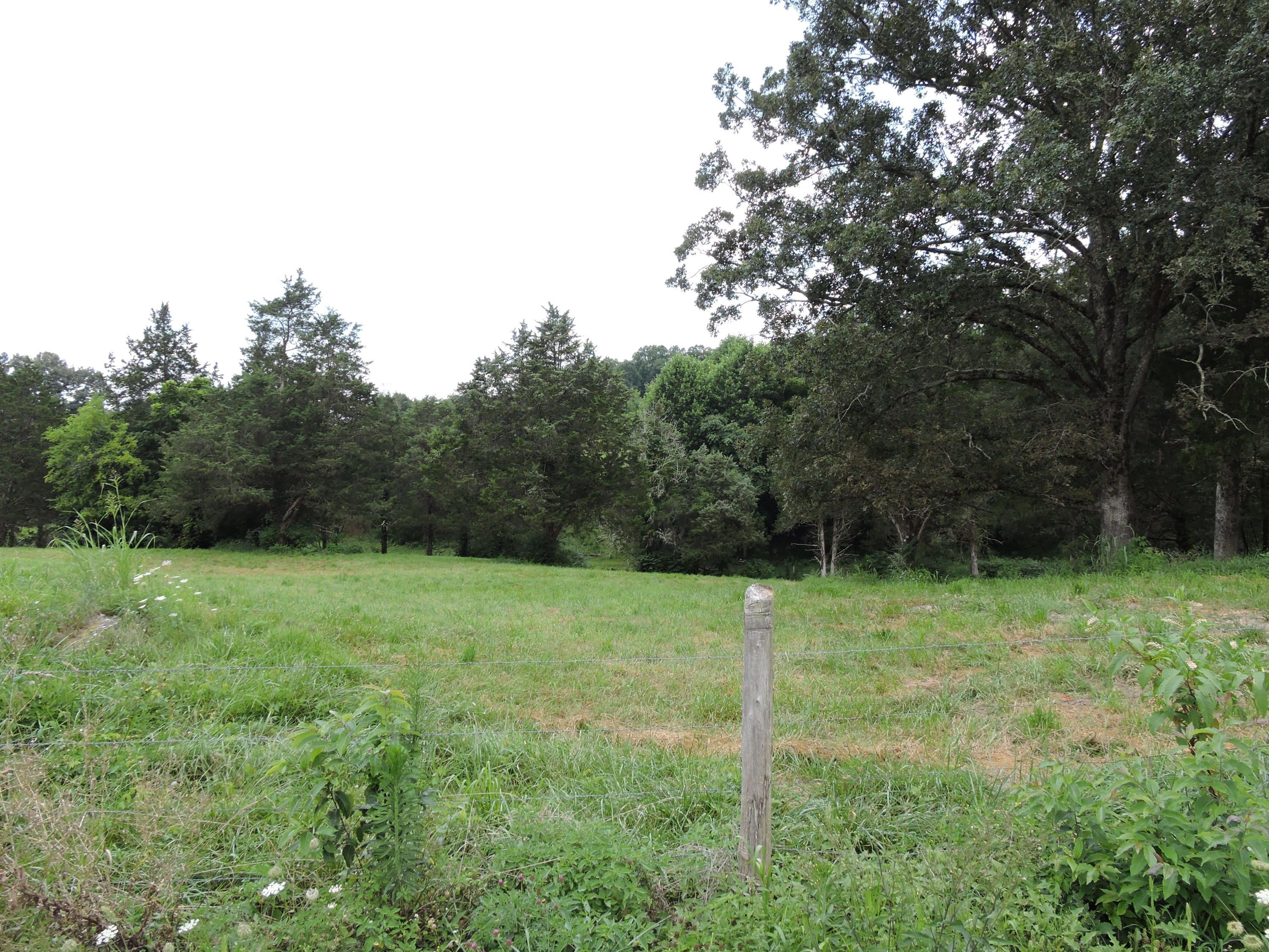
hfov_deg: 71.6
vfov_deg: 56.8
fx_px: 880
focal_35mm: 24
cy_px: 476
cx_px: 634
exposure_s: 1/400
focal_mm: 4.3
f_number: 3.3
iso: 100
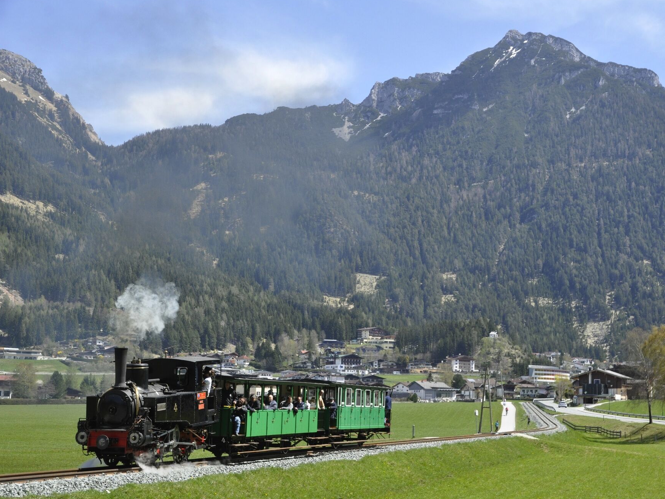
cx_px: 374
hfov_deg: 36.1
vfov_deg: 27.5
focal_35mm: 53
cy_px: 249
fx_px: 1018
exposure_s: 1/1000
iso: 800
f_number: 8
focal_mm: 32
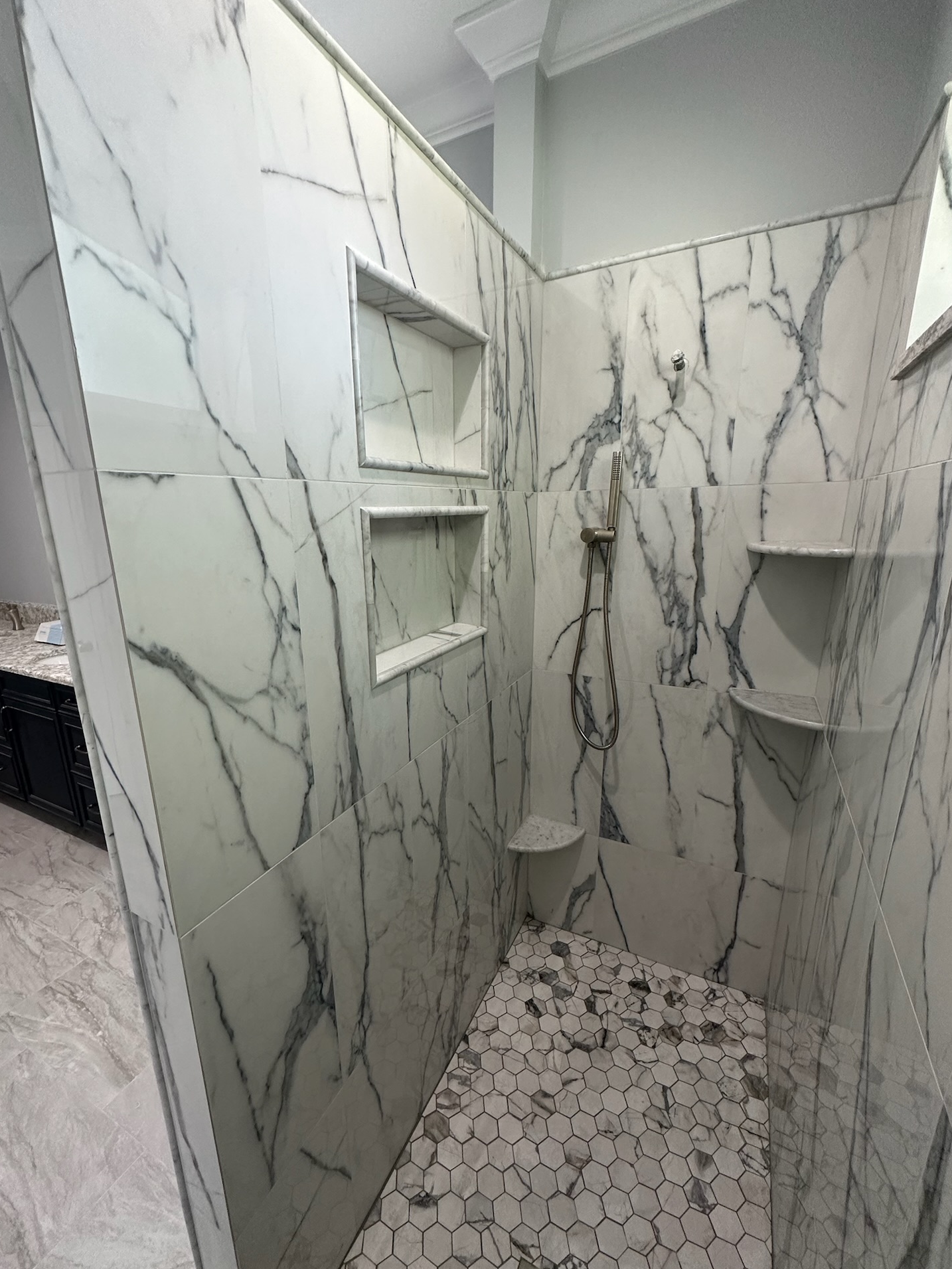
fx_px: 550
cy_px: 655
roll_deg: +1.0
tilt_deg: -14.8
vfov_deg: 98.1
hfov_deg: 81.7
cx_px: 449
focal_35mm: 15
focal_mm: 2.22
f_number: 2.2
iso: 200
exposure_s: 1/120
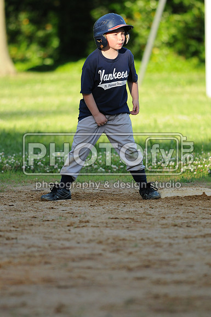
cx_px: 106
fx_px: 3968
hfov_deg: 3.0
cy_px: 158
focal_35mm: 450
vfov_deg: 4.6
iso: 800
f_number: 4
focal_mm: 300
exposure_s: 1/1600
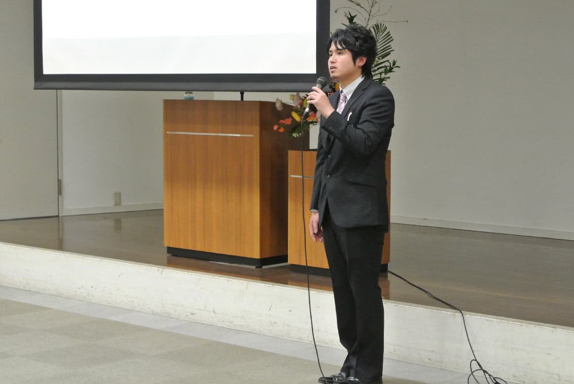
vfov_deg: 16.9
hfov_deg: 25.0
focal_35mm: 81
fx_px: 1293
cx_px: 287
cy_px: 192
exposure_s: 1/30
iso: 1600
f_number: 5.6
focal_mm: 30
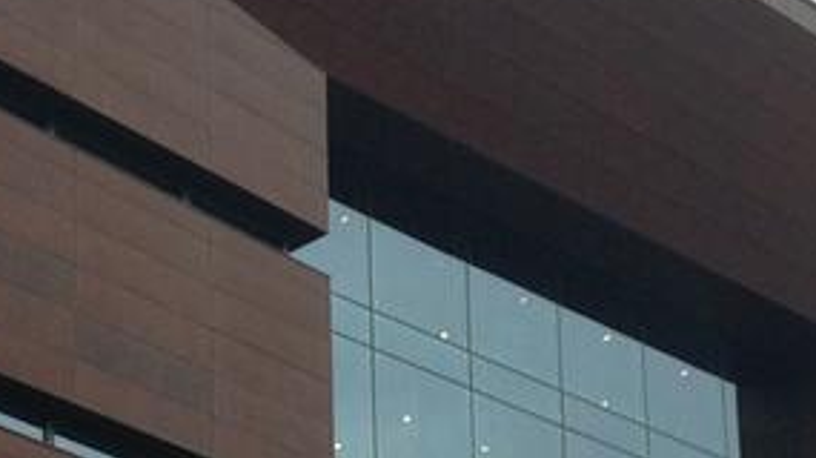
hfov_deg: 16.6
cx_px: 375
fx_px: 2790
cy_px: 640
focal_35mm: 129
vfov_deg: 9.2
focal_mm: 3.3
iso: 25
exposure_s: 1/123
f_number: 2.4
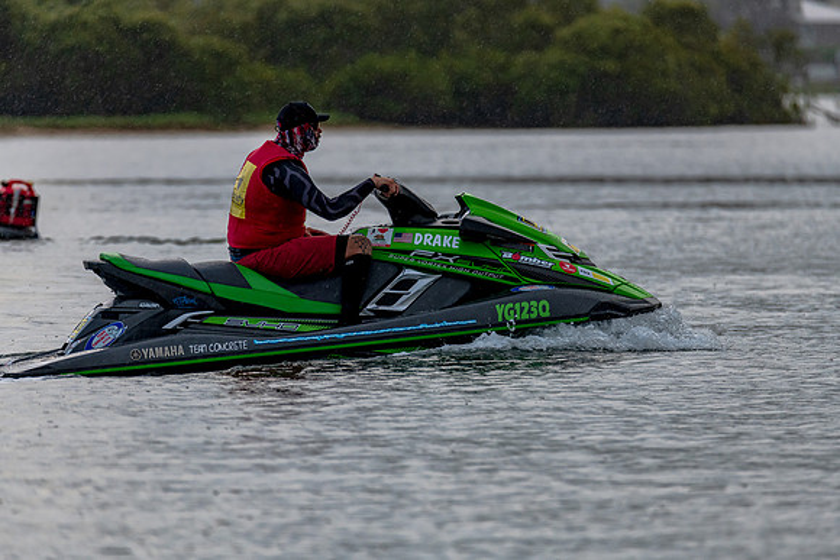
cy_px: 280
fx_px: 10060
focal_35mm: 431
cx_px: 426
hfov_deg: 4.8
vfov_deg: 3.2
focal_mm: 420
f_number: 6
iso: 800
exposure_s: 1/640
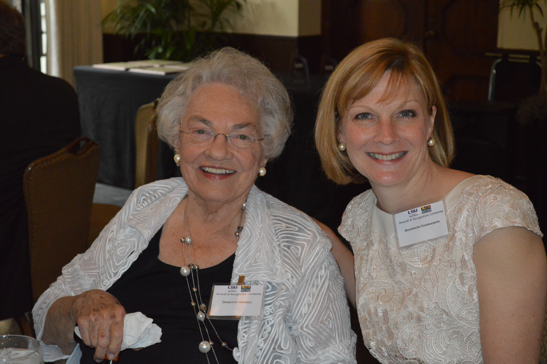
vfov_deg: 20.6
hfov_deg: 30.5
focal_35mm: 66
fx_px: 1002
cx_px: 274
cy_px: 182
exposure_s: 1/60
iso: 3200
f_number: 5.3
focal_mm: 44
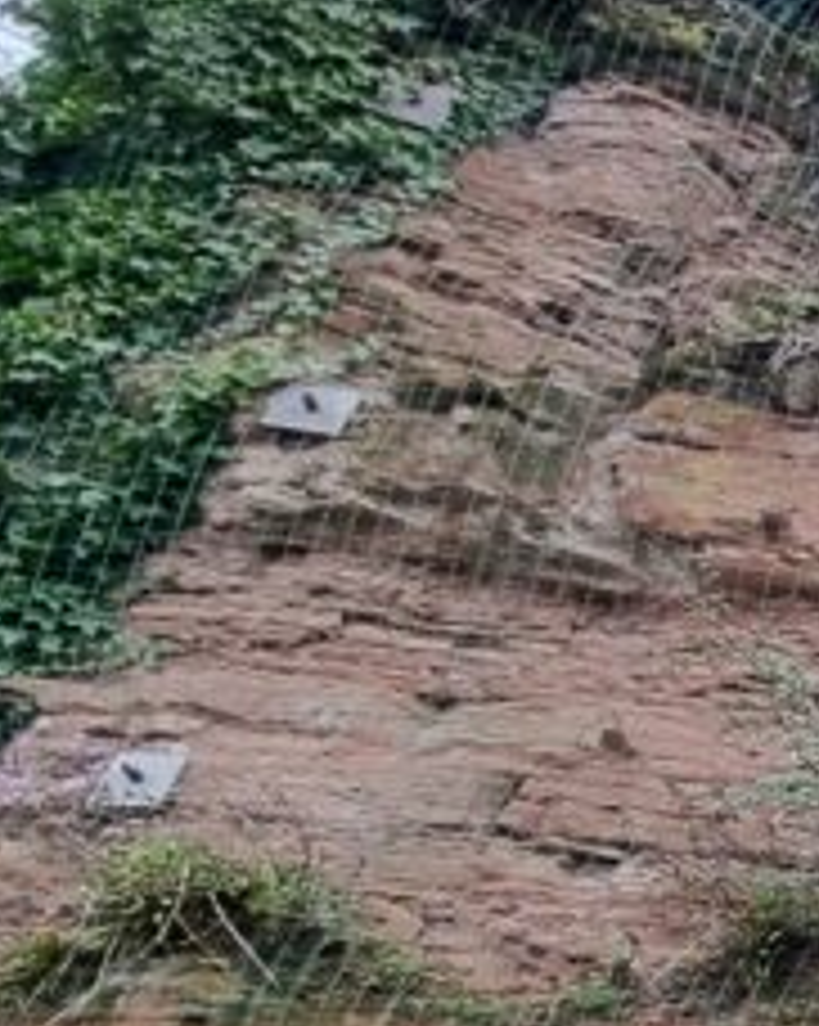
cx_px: 2196
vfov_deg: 29.2
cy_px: 1179
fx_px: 1729
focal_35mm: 57
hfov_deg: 13.3
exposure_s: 1/449
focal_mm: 2.2
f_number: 2.2
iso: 50
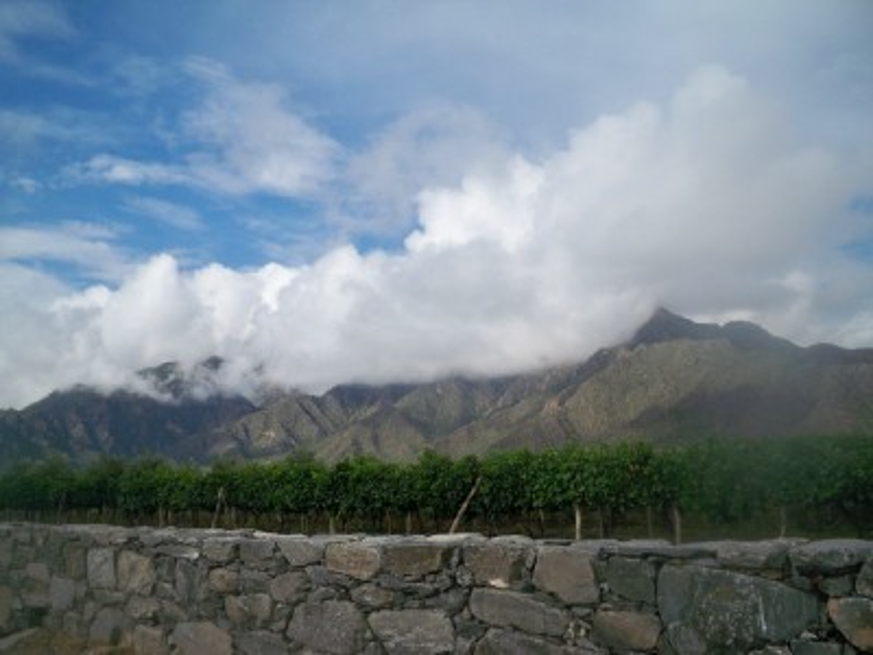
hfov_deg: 52.6
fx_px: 883
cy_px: 328
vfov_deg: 40.7
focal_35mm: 35
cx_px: 436
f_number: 4.7
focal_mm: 6.3
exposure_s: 1/800
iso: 64
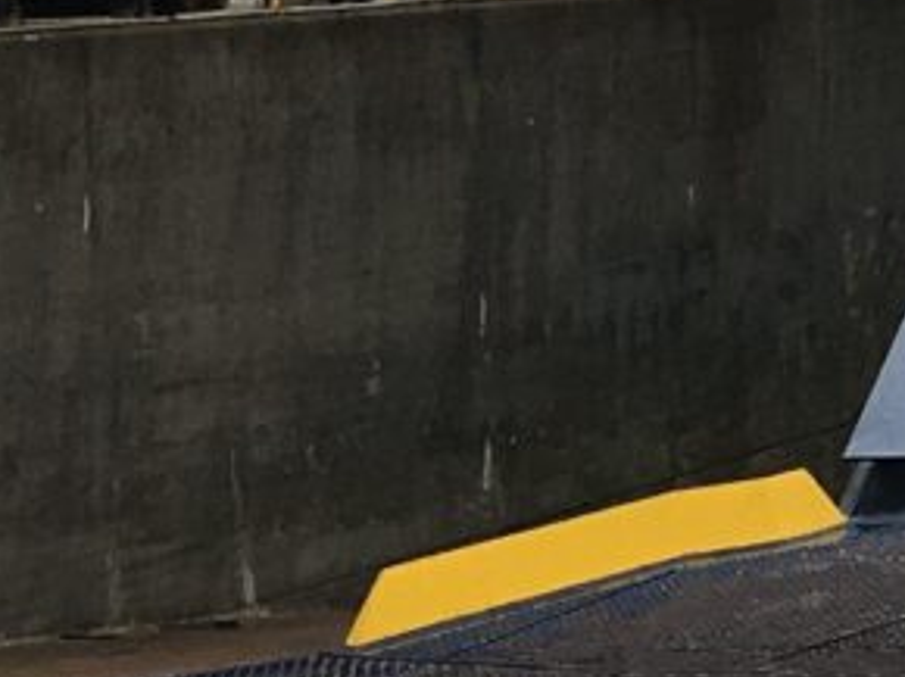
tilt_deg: +1.7
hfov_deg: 8.5
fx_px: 5355
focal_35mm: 205
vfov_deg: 7.1
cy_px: -399
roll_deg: -1.6
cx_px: 2481
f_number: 2.2
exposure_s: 1/605
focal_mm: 4.15
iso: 25
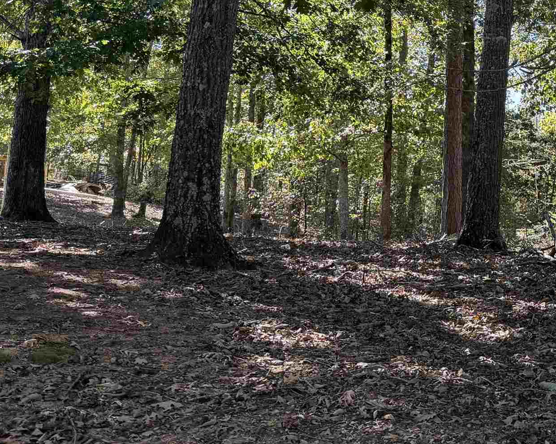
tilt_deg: +8.0
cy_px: 40
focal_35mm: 58
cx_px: 656
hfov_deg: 28.5
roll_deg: +0.2
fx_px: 954
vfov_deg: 25.4
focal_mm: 6.76
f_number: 1.78
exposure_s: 1/376
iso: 100
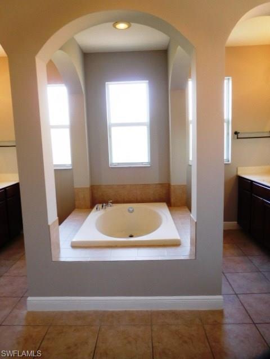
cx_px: 135
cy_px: 180
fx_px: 260
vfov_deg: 69.4
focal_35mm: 25
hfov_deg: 54.9
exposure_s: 1/40
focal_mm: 4.5
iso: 125
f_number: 3.4
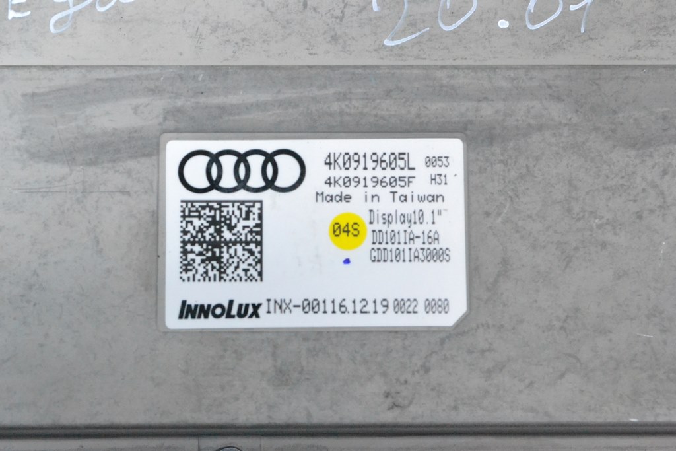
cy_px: 226
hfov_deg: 24.6
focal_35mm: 82
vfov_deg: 16.6
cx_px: 338
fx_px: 1549
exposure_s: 1/125
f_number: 9
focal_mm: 55
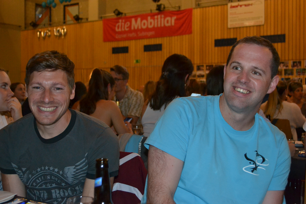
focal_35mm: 48
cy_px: 102
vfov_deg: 28.1
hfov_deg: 41.1
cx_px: 153
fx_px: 408
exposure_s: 1/60
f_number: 4.8
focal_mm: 32
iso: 3200
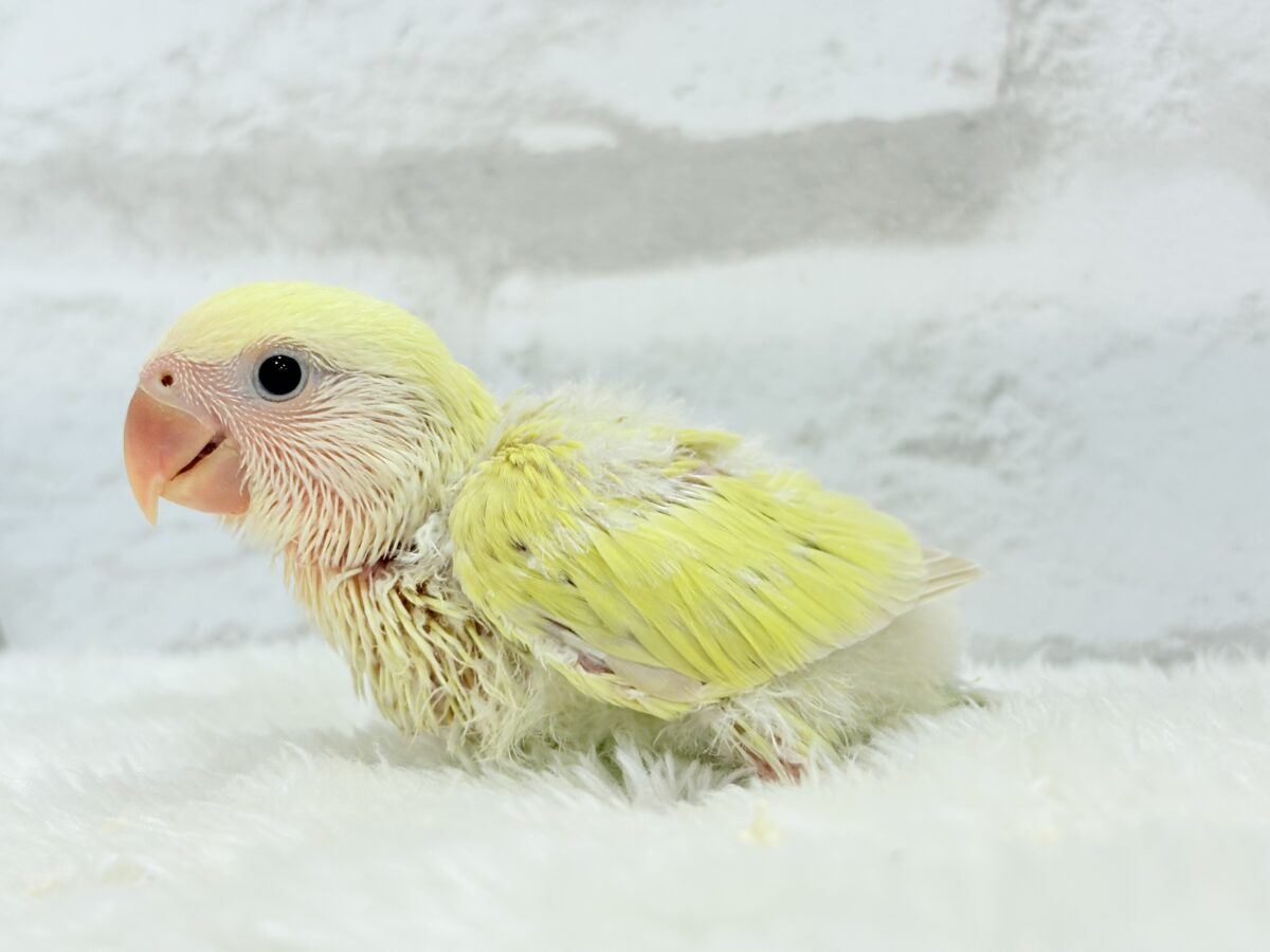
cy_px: 476
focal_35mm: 52
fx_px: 1908
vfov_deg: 28.0
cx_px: 635
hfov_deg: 36.8
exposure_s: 1/100
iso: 64
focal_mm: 5.96
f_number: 1.6
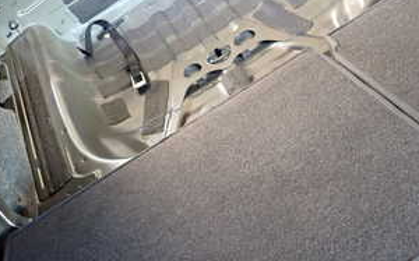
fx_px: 605
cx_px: 291
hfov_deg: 37.7
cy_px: 195
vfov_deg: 24.1
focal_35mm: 53
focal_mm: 4.5
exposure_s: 1/30
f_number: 2
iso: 400
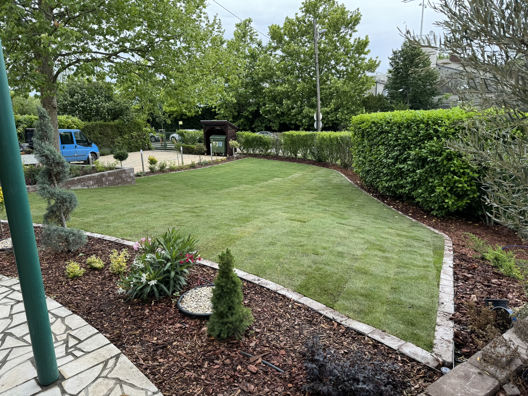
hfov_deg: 71.6
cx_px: 264
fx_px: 366
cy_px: 198
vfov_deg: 56.8
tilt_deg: -13.5
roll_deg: +1.6
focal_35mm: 24
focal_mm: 6.76
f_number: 1.78
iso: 64
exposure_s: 1/215
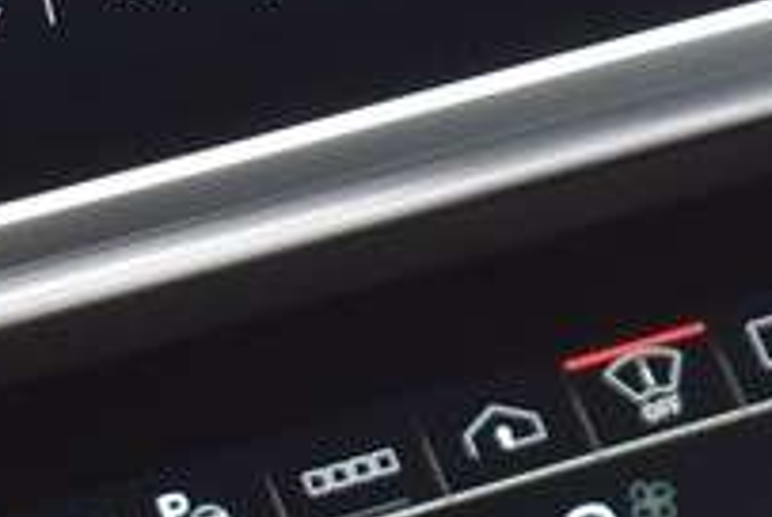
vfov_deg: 4.7
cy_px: -513
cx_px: 555
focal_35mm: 287
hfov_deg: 7.2
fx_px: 6163
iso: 720
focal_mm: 38
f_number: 4.8
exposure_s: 1/60
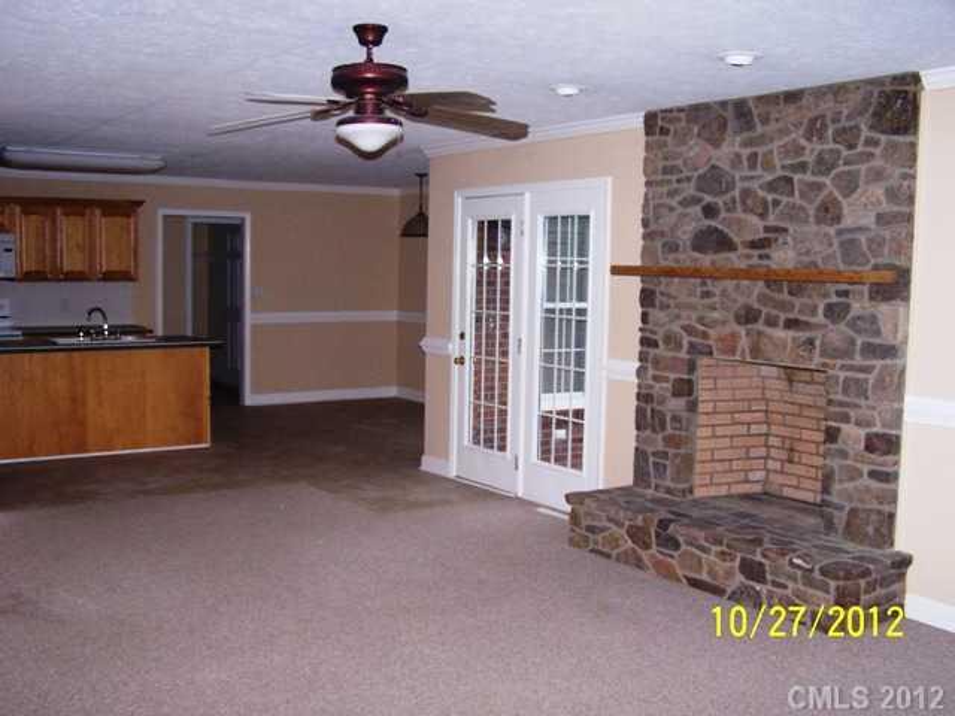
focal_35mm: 38
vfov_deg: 37.7
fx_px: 1048
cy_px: 358
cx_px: 478
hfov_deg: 49.0
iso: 140
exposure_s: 1/60
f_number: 2.8
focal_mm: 6.3
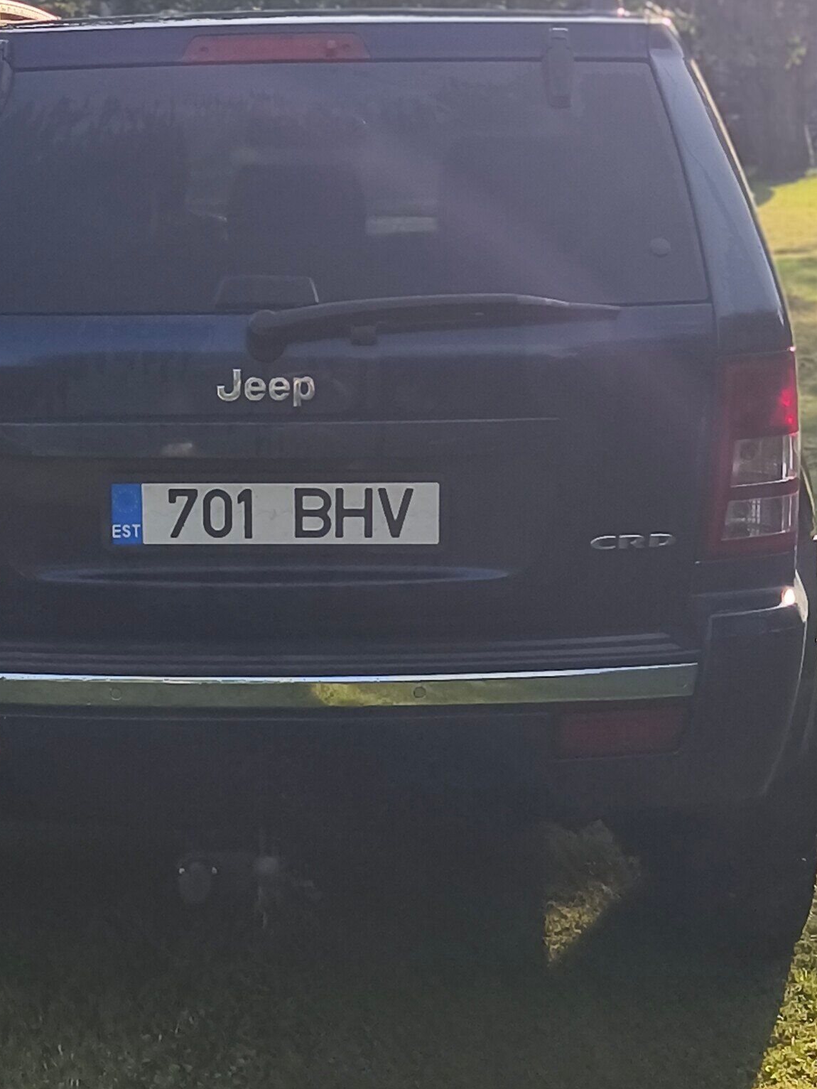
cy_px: 604
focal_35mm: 78
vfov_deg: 25.0
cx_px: 273
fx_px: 2454
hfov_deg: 18.8
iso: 50
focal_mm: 6.18
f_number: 1.65
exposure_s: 1/666
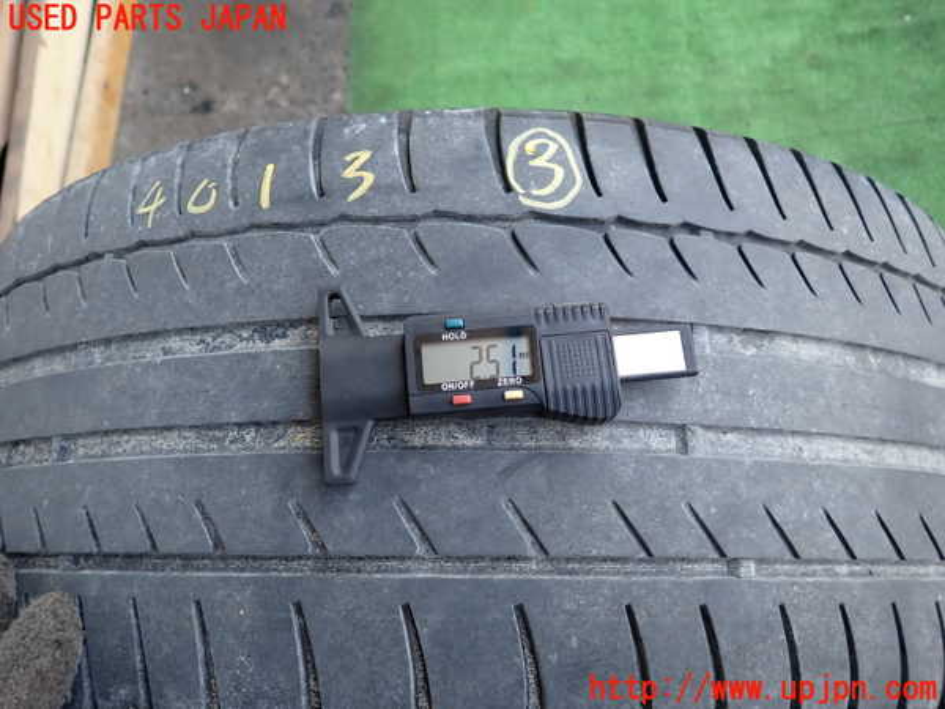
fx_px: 682
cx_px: 472
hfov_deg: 69.4
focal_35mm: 25
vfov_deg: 54.9
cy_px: 354
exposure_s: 1/125
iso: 125
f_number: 2
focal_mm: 4.5
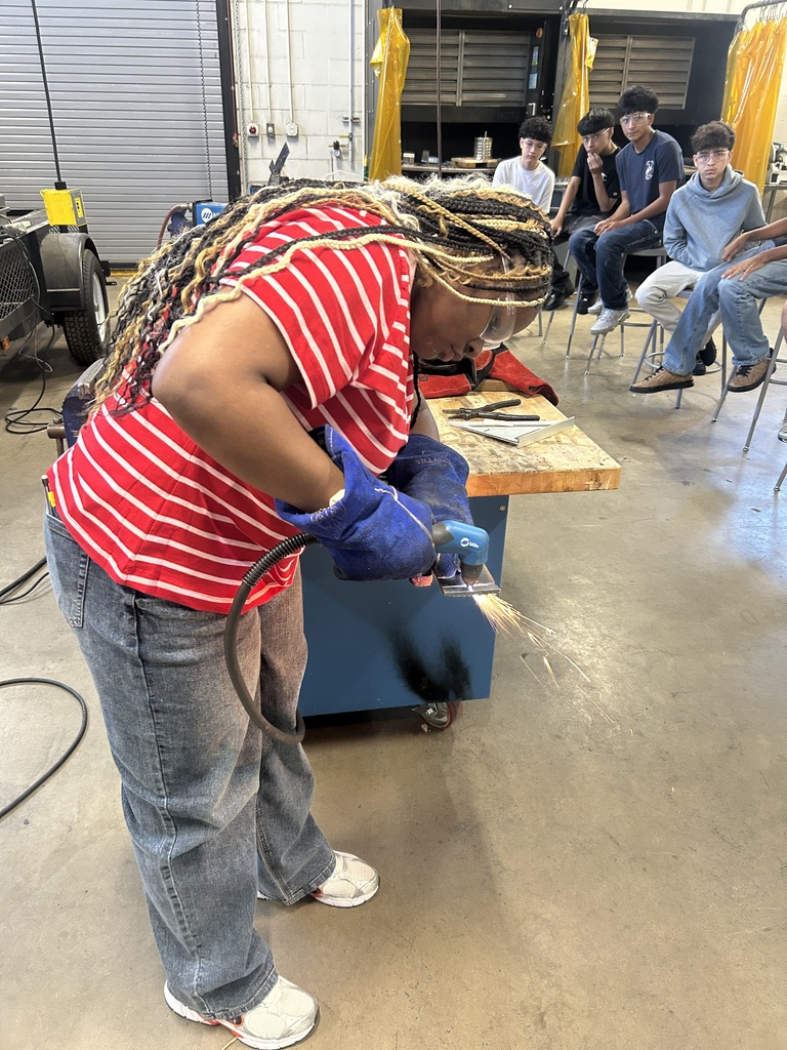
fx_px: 788
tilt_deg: -26.6
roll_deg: -1.4
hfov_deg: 53.1
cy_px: 525
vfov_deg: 67.3
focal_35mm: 26
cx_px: 394
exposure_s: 1/60
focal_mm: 5.7
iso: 320
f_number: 1.5
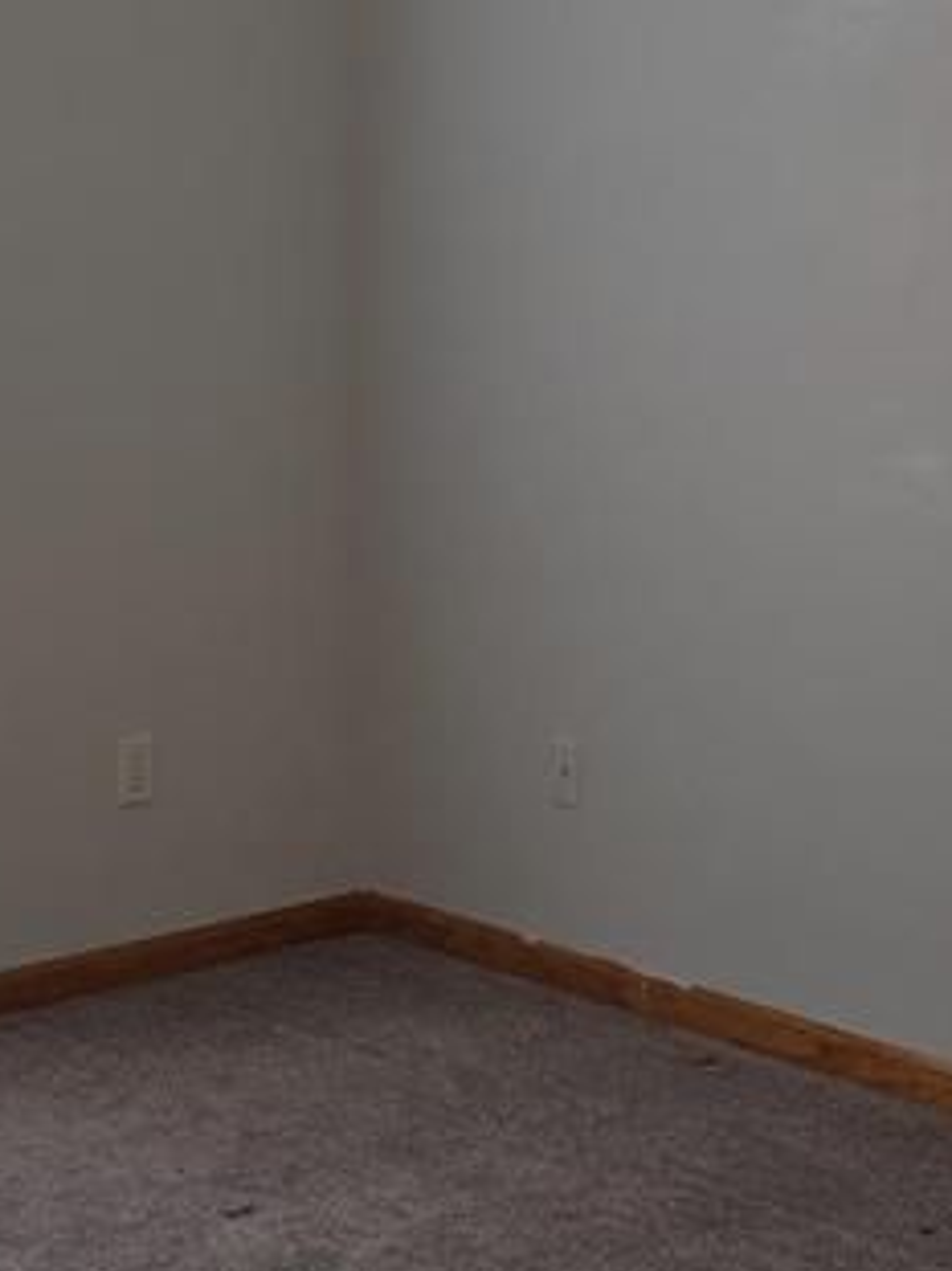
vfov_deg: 24.4
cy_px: 695
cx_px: 302
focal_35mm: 80
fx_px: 2936
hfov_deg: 18.4
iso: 64
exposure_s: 1/60
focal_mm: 6.3
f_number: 1.7
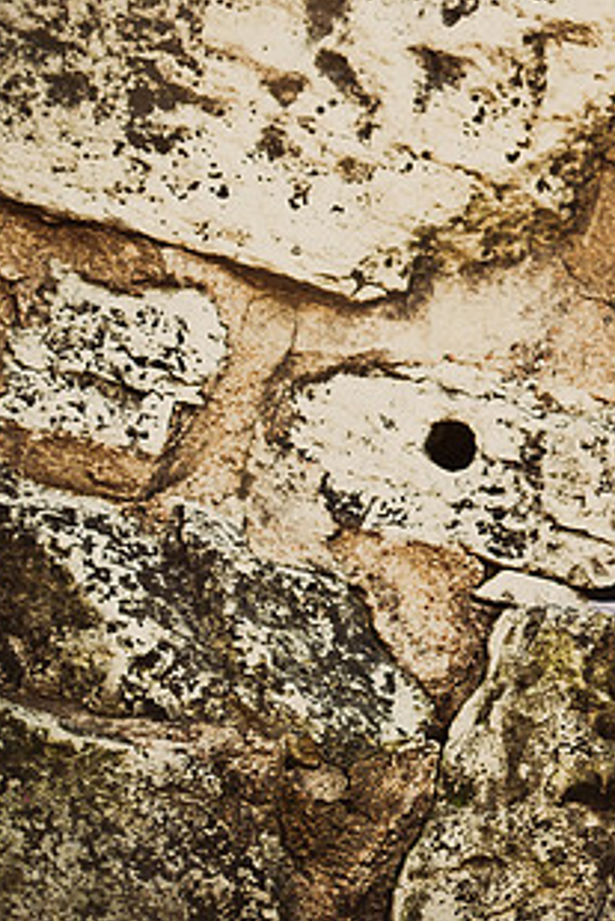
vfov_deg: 7.5
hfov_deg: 5.0
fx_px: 7038
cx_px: 725
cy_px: 428
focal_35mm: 275
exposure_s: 1/400
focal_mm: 98
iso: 250
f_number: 3.2
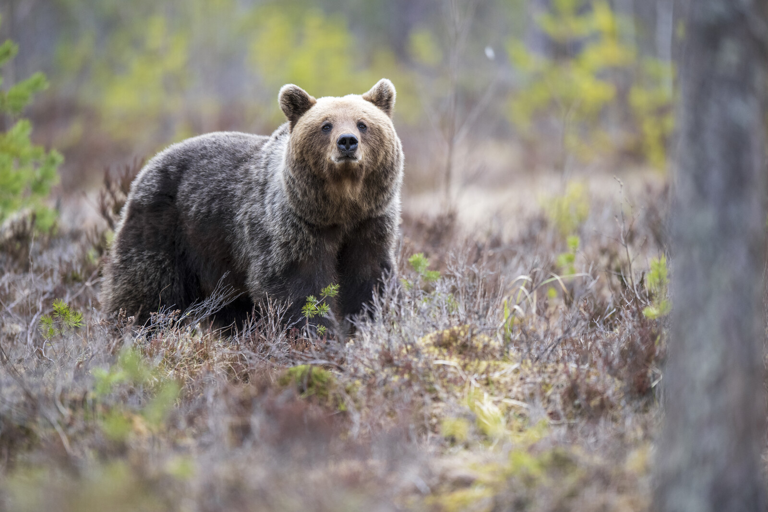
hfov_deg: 5.2
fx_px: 8533
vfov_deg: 3.4
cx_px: 384
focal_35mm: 400
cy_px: 256
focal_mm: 400
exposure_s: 1/200
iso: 1000
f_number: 2.8
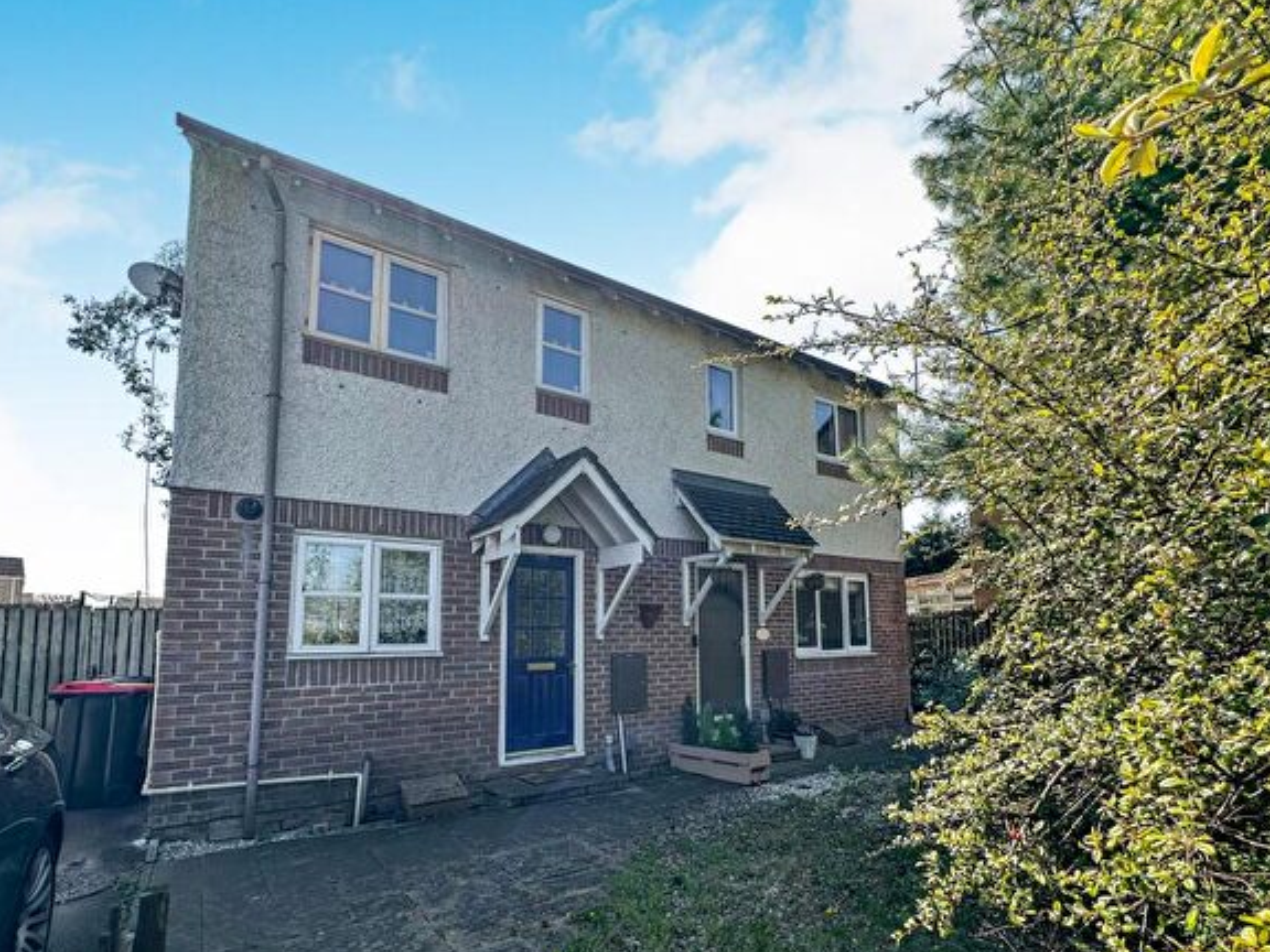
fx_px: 624
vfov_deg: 73.9
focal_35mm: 17
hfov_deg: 91.0
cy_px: 572
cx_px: 644
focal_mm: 2.22
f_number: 2.2
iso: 40
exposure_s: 1/1400
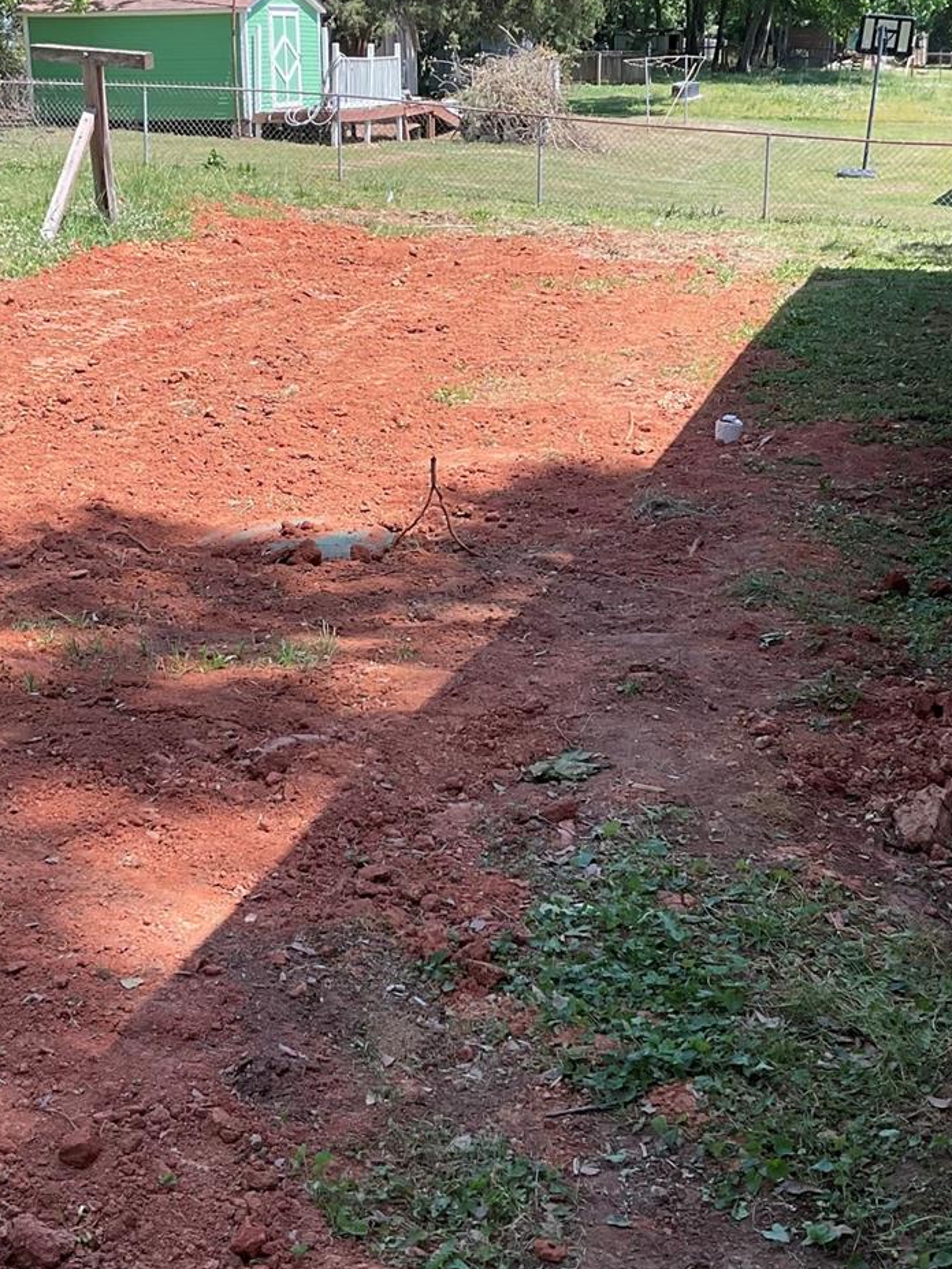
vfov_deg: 39.5
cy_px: 509
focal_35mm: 48
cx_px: 447
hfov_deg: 30.3
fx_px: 1760
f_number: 1.8
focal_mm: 3
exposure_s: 1/504
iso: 16
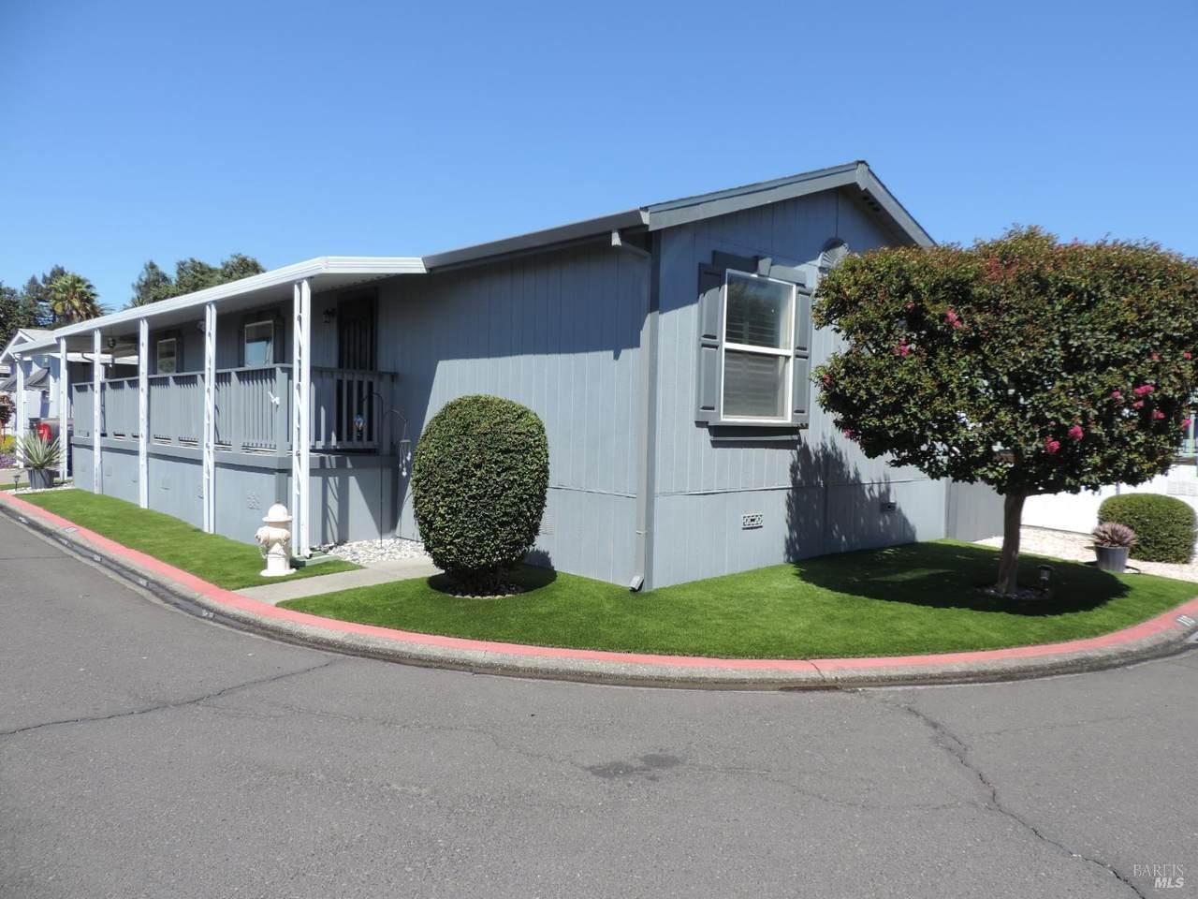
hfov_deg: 71.6
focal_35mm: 24
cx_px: 599
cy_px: 450
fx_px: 831
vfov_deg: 56.8
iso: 80
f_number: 3
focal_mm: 4.3
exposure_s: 1/800
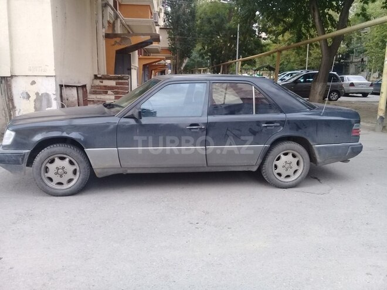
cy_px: 145
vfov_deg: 45.4
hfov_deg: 58.4
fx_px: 347
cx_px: 194
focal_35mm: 31
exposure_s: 1/131
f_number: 2.2
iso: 50
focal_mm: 3.3
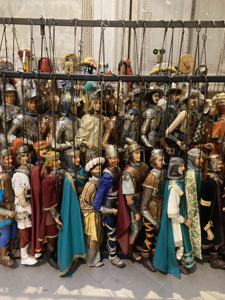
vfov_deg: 67.3
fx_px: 225
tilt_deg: -13.4
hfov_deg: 53.1
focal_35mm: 26
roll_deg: -1.7
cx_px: 112
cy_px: 150
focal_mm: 4.25
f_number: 1.8
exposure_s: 1/25
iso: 800
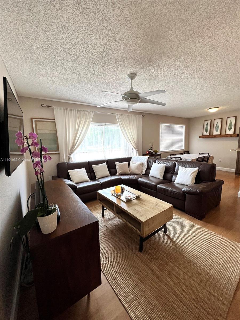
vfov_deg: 106.2
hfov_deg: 89.9
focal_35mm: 13
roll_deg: +1.4
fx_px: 120
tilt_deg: -8.1
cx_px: 120
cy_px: 160
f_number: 1.8
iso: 64
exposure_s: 1/120
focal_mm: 1.57
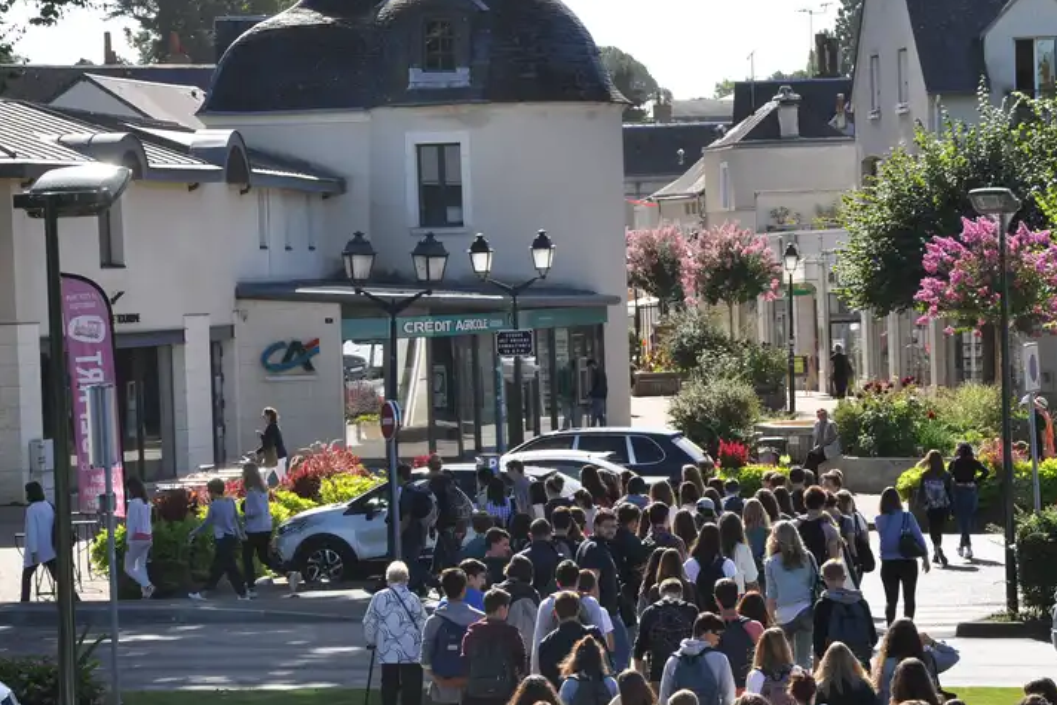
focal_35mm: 151
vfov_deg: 9.1
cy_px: 369
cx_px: 759
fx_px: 4434
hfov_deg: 13.6
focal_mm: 70
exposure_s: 1/320
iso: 200
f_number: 9
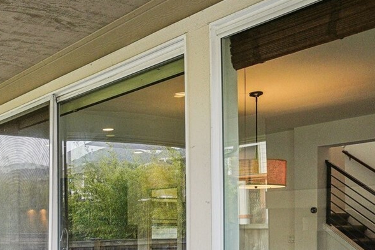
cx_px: -7
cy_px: 233
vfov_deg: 26.4
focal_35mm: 49
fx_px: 510
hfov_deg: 36.0
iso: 400
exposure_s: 1/60
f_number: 8
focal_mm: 17
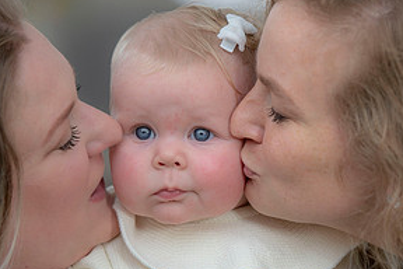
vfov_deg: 4.4
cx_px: 252
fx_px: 3492
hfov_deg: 6.6
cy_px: 188
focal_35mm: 312
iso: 160
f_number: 3.5
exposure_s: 1/200
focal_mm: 155
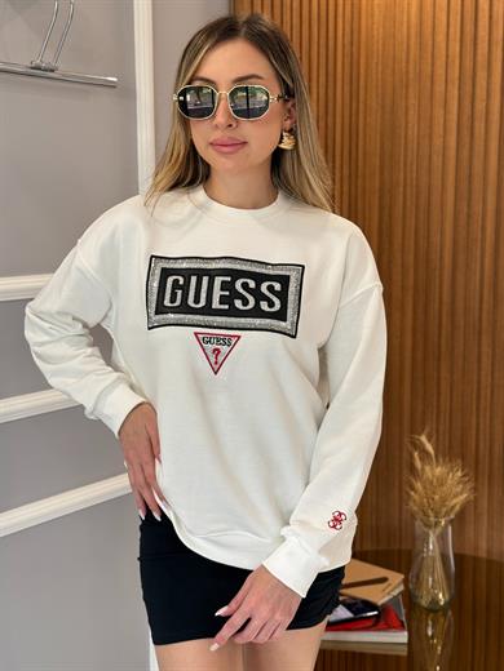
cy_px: 336
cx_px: 252
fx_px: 932
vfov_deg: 39.7
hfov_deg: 30.3
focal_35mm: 48
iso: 100
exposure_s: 1/69
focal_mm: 6.76
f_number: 1.78
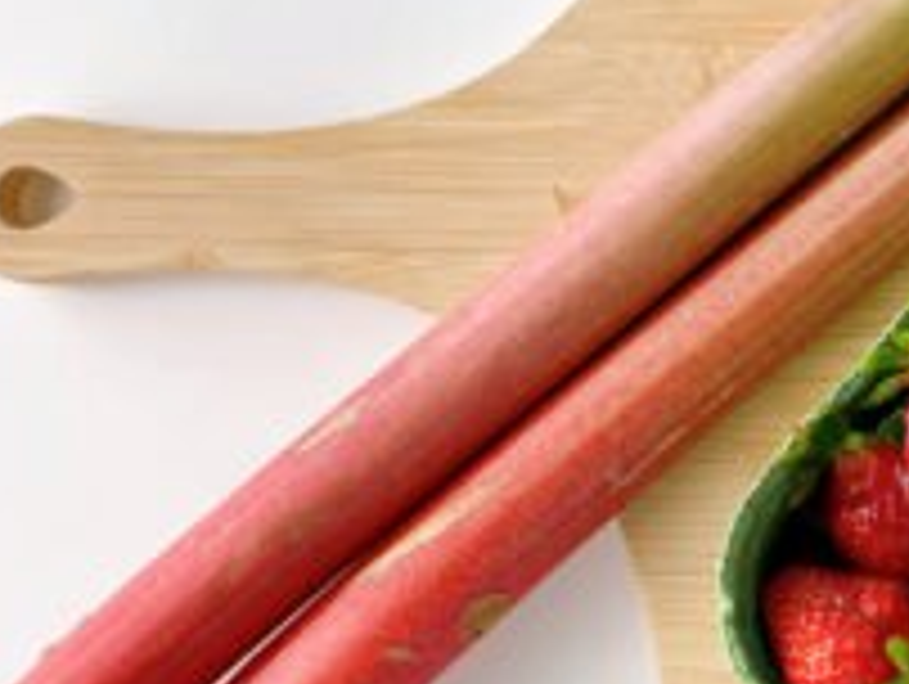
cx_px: 1148
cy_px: 202
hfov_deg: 21.5
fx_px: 2182
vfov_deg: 17.7
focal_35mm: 83
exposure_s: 1/50
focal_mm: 3.99
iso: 50
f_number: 1.8
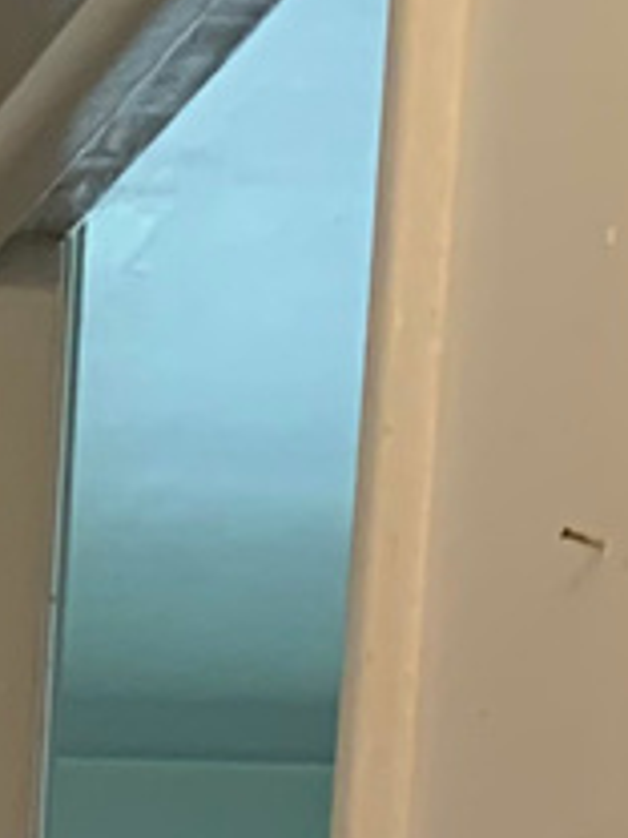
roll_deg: +0.4
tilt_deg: -8.4
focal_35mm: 192
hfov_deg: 6.7
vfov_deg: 8.4
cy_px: 2643
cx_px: -1502
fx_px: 4644
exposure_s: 1/60
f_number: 1.8
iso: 125
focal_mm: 4.25
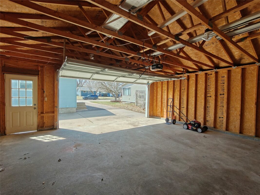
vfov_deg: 78.1
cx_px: 130
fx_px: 120
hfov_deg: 94.5
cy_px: 98
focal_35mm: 16
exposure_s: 1/188
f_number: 2
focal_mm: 2.31
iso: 50
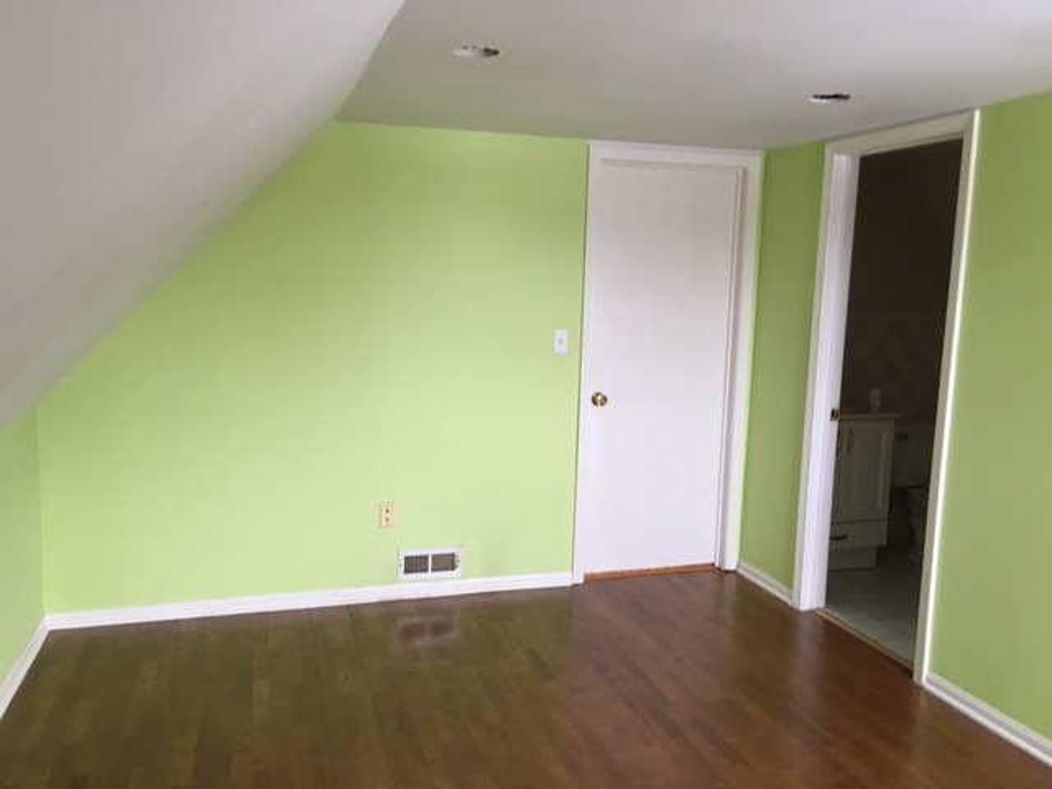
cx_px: 526
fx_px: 881
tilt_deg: -7.8
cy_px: 394
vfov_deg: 48.2
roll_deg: -2.3
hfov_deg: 61.7
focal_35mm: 29
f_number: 2.2
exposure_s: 1/33
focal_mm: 4.15
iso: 100
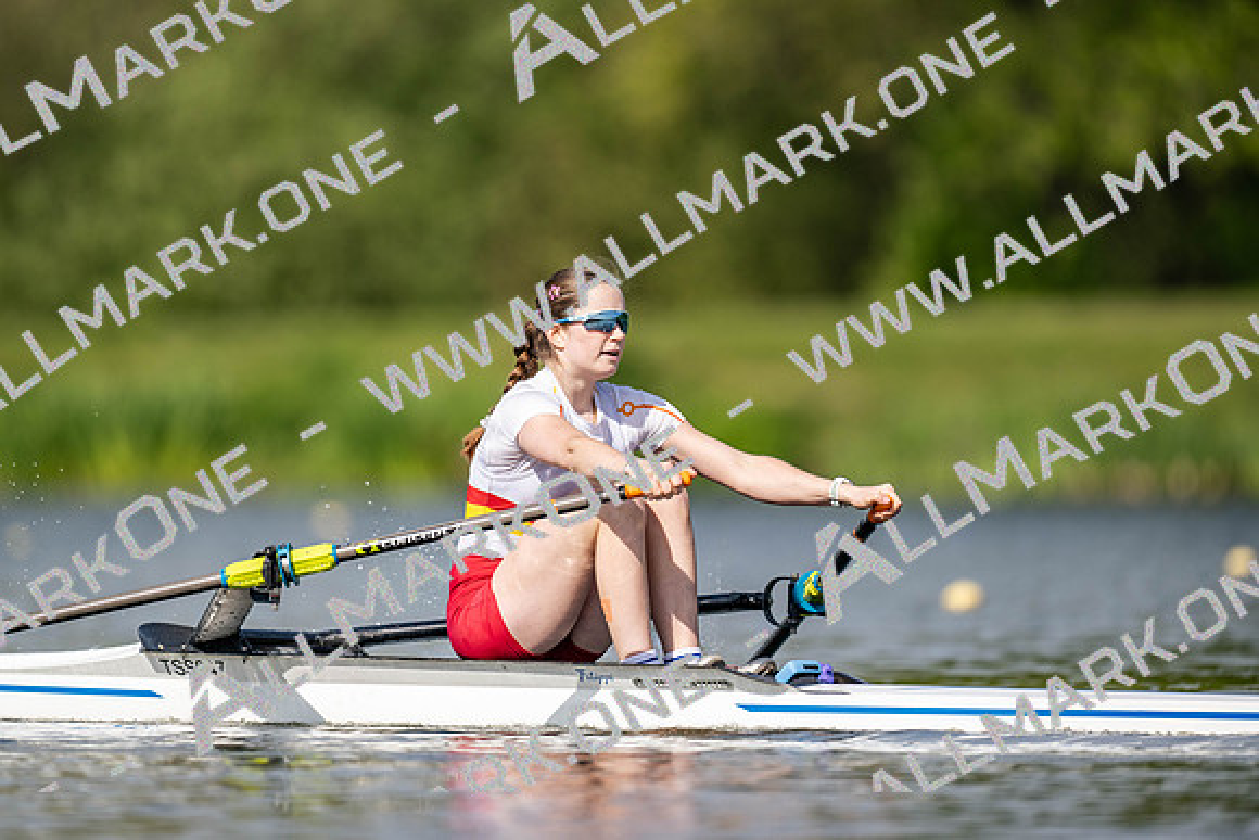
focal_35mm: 600
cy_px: 420
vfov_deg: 2.3
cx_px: 630
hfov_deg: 3.4
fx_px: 20987
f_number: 4
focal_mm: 600
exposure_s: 1/2500
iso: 220
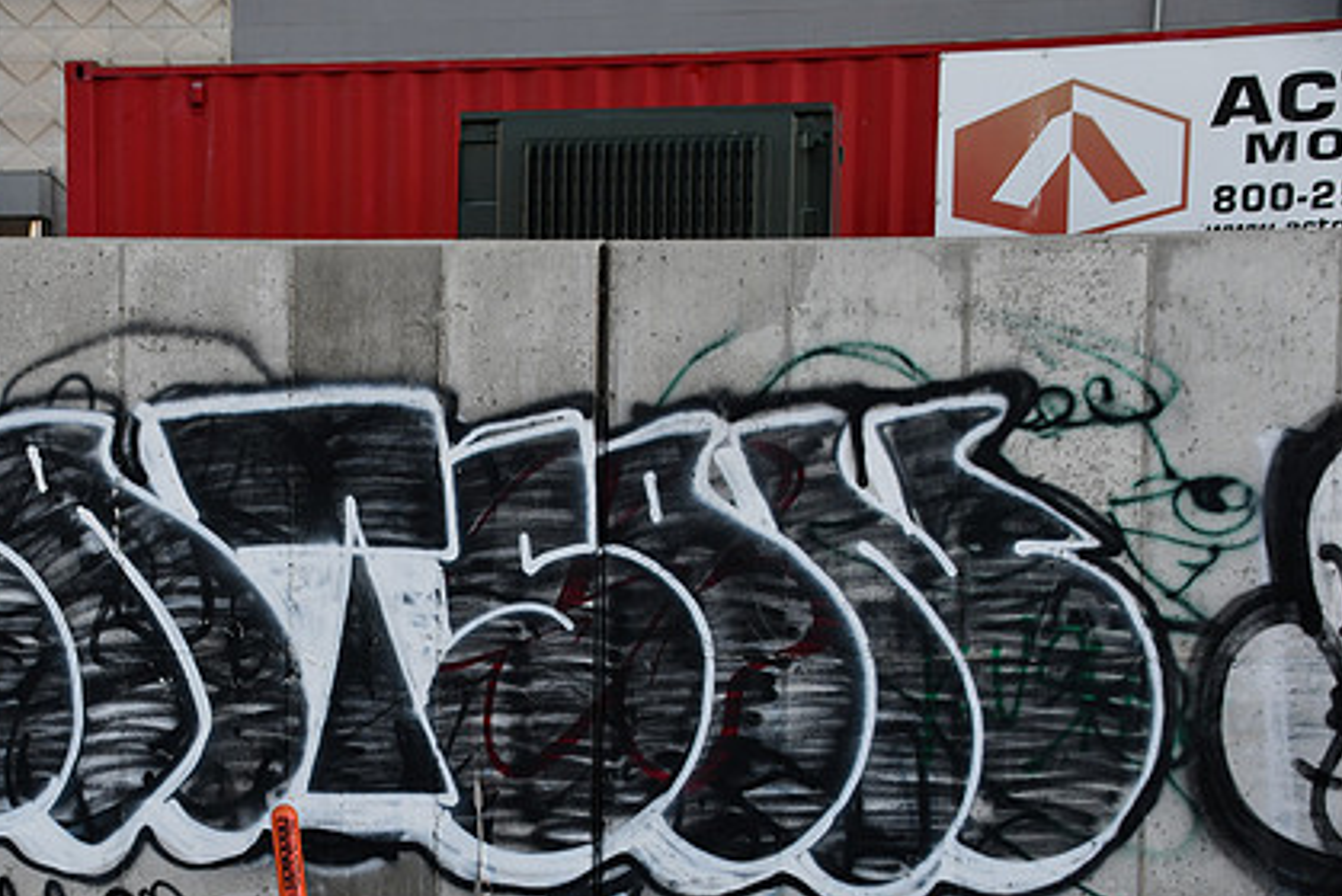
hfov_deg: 24.3
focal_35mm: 83
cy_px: 590
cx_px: 445
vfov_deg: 16.4
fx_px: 3096
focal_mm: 40
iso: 200
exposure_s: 1/250
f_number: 6.3
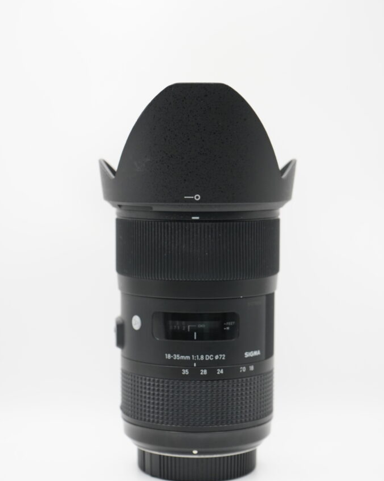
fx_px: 1037
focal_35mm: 73
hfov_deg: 21.0
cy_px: 282
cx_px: 194
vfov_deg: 26.0
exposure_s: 1/200
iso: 2000
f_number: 6.3
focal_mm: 64
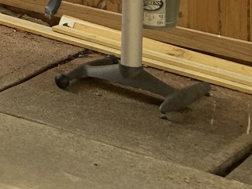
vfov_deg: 10.1
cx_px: -287
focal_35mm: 133
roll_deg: +2.3
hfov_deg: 12.6
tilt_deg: -0.3
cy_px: -216
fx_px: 968
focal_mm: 4.25
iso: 25
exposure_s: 1/224
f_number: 1.8
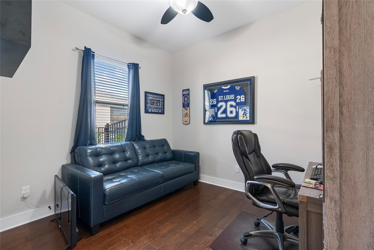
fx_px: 166
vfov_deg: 73.8
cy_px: 125
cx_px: 187
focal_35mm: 16
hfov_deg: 96.7
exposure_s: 1/3
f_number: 8
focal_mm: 16
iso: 400
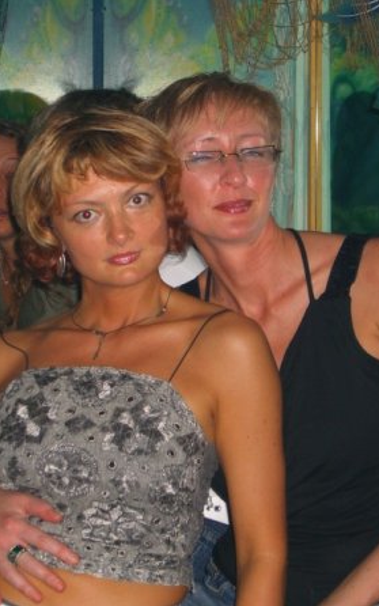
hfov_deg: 13.5
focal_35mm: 97
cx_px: 187
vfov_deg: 21.4
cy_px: 304
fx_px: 1602
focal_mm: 14.2
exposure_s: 1/60
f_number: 4
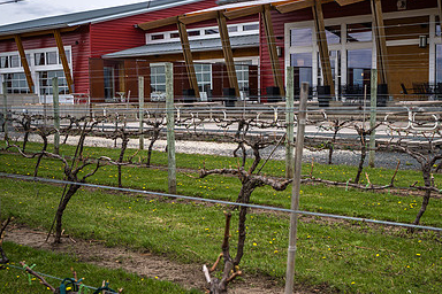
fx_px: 663
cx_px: 290
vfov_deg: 25.0
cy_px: 172
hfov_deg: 36.5
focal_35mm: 54
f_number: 8
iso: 125
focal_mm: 35
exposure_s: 1/250
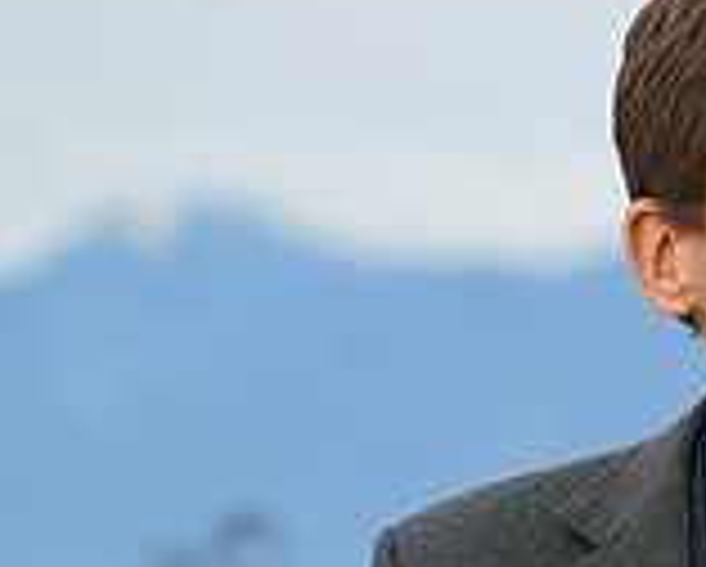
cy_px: 734
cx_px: 1012
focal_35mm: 481
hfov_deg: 4.0
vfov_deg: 3.2
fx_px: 10063
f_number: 4.5
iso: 100
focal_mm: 139
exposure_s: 1/250
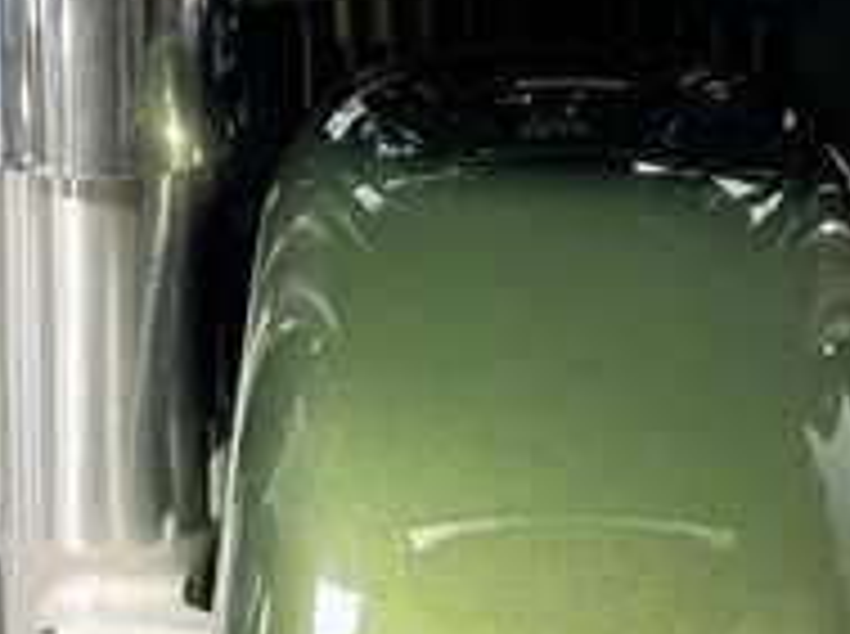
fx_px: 3603
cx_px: 591
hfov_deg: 13.4
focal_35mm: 147
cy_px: -36
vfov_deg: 10.0
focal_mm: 5.96
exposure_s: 1/120
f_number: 1.6
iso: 80
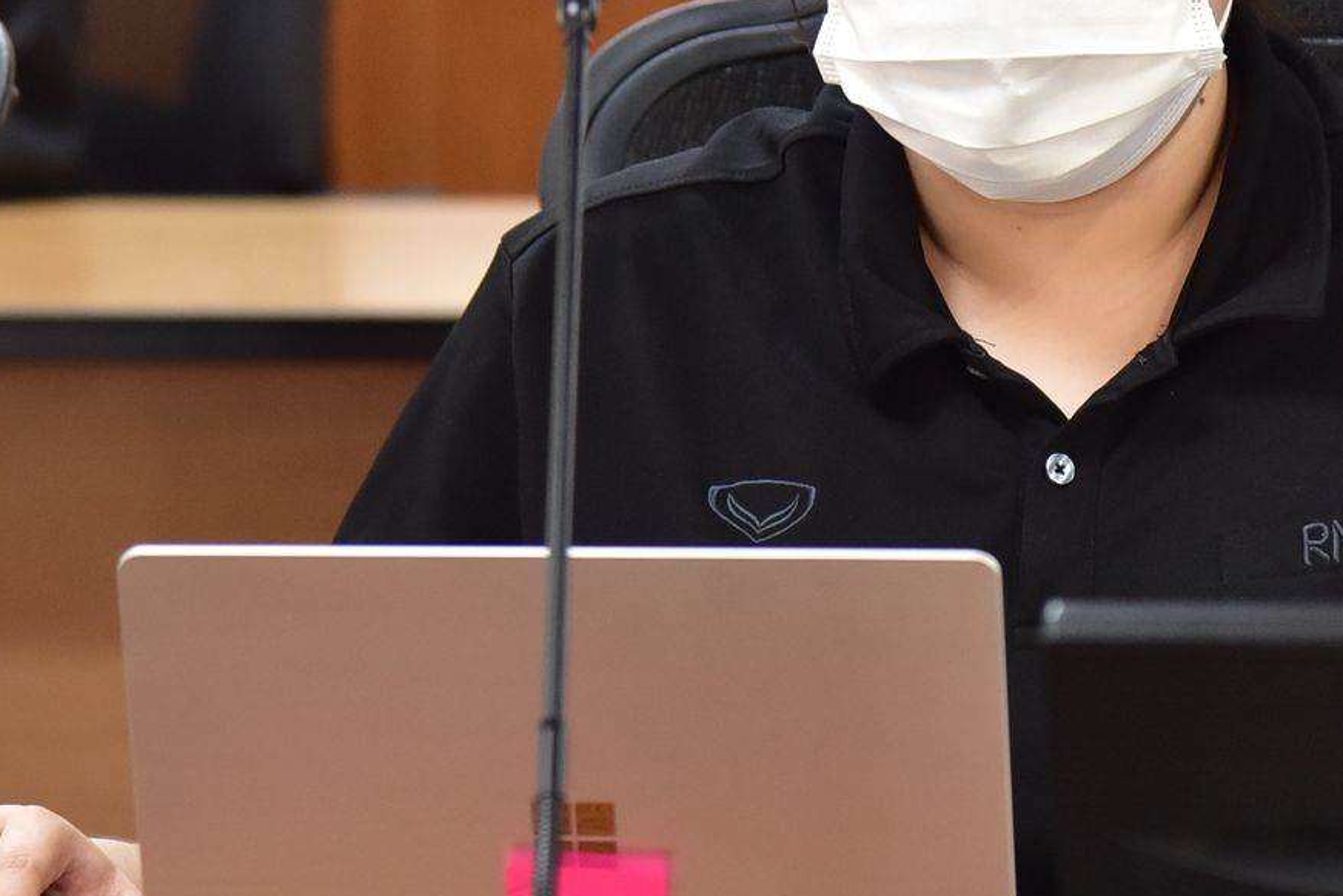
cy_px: 146
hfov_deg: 6.0
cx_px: 926
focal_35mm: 344
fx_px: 12837
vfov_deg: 4.0
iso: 2000
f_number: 4.5
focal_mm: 120
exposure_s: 1/100
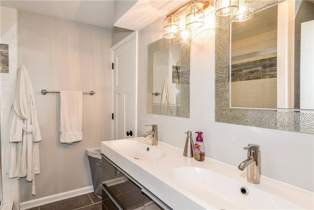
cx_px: 157
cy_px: 105
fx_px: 148
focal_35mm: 17
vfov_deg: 70.5
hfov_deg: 93.3
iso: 250
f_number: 5
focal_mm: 17
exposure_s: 1/60
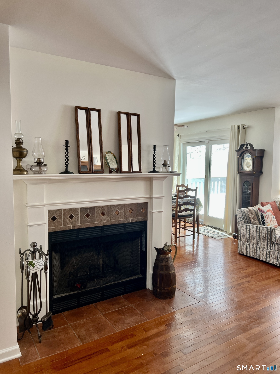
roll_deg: -0.2
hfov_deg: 53.1
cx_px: 140
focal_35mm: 26
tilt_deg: -4.7
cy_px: 187
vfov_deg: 67.3
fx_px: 280
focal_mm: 5.7
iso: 50
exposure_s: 1/121
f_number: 1.5
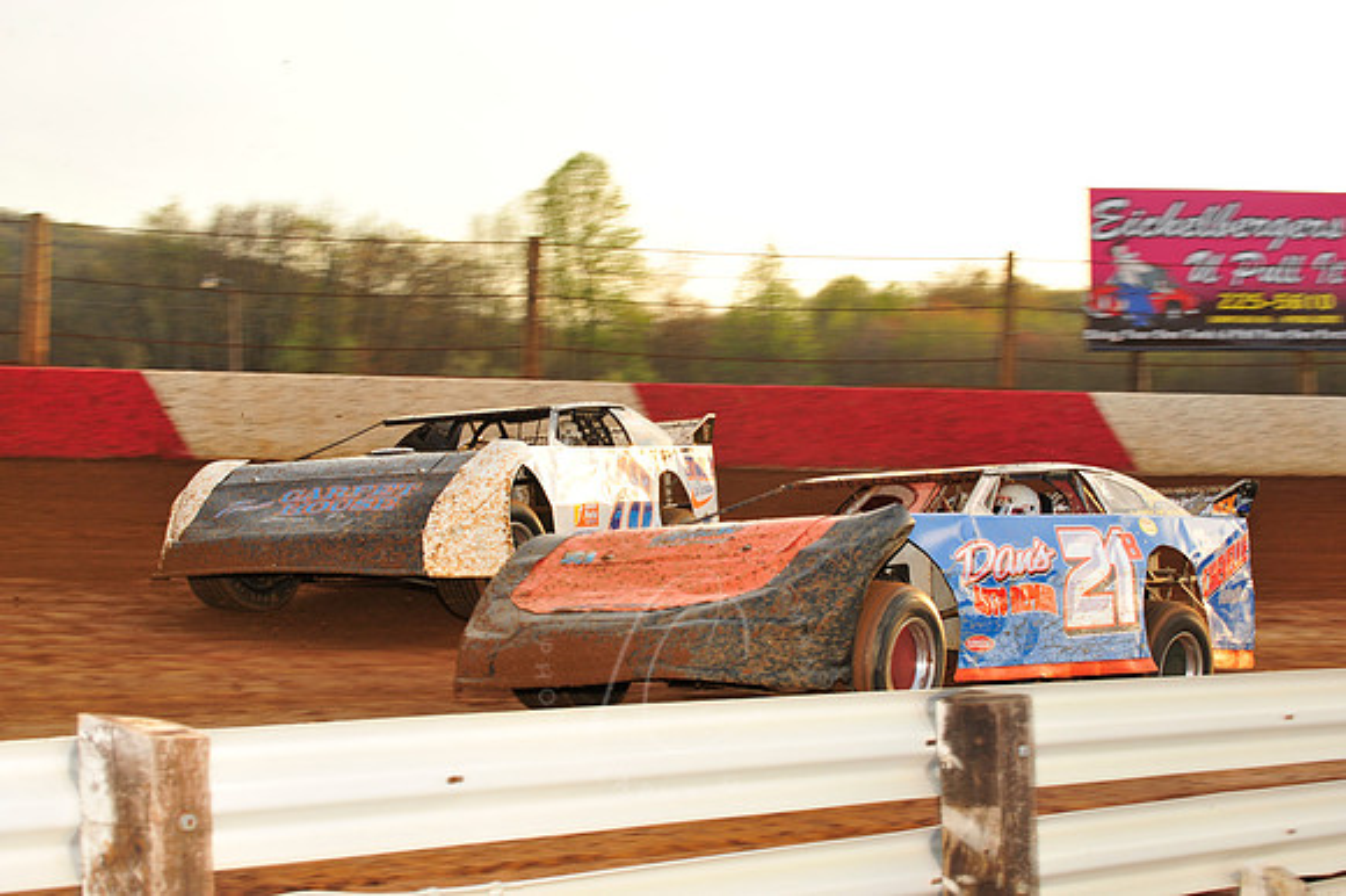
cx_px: 673
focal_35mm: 80
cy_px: 448
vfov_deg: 17.0
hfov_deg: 25.4
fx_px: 2989
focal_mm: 80
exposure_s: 1/250
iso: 640
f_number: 8
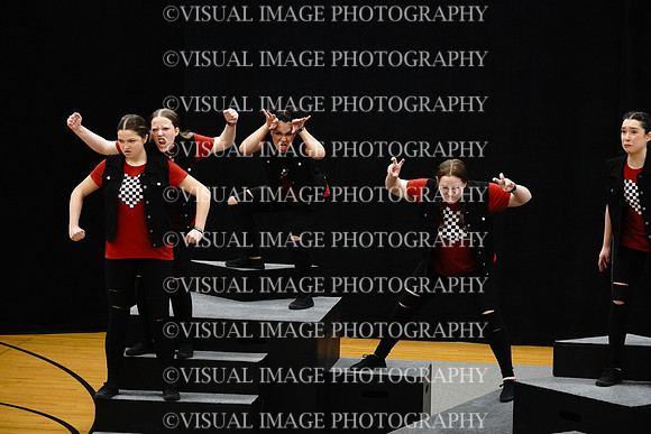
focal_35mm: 105
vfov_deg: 13.0
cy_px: 217
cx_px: 326
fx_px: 1899
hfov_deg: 19.5
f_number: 5.6
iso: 8000
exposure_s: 1/125
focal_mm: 70
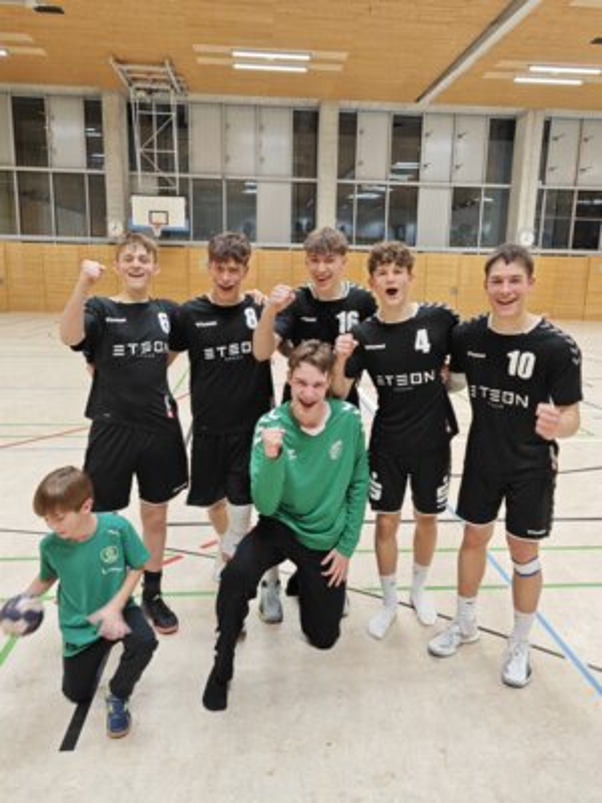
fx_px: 533
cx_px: 301
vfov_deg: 73.9
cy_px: 402
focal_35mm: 23
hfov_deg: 58.9
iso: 250
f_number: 1.8
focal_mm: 5.43
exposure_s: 1/50
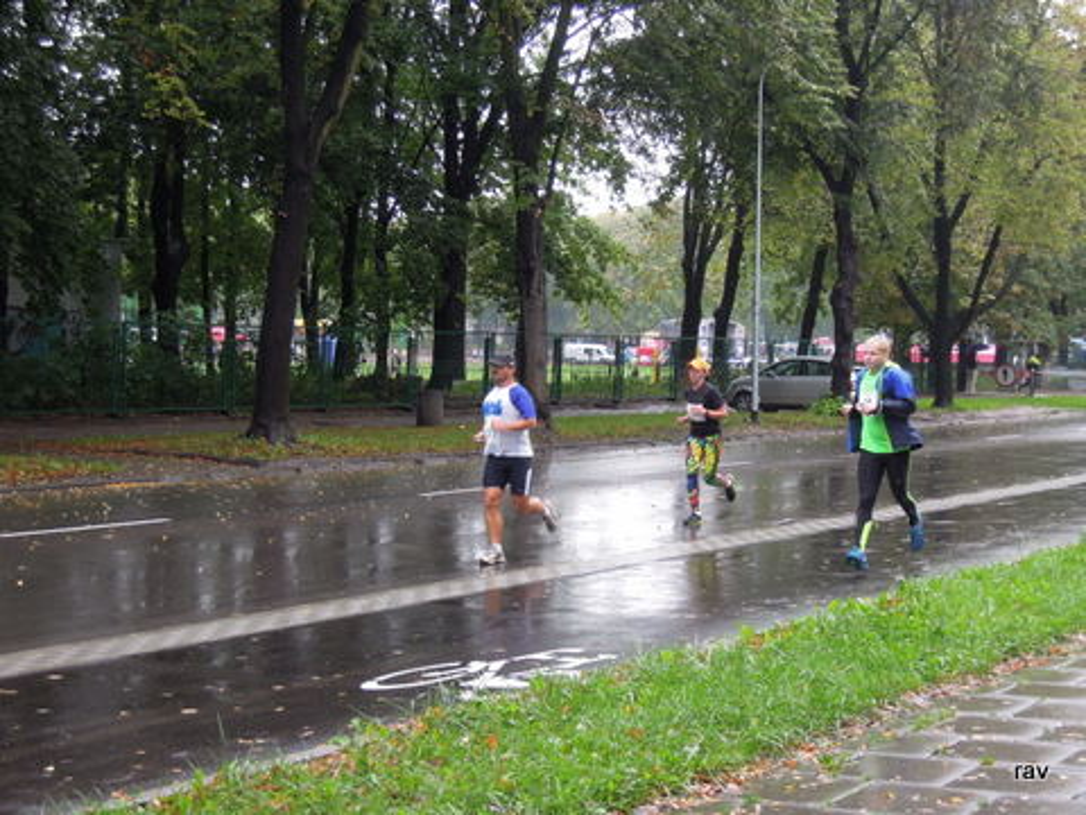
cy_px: 408
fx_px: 1945
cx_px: 543
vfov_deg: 23.7
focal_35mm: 62
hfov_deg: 31.2
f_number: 3.7
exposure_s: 1/60
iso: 280
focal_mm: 11.1
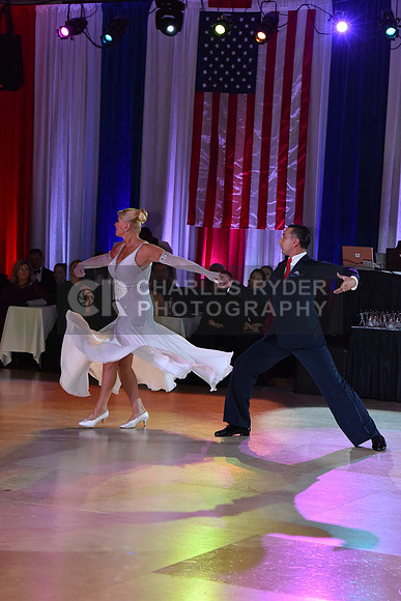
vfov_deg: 20.4
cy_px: 300
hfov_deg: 13.7
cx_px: 200
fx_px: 1670
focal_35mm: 100
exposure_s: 1/400
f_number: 5.6
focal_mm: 100
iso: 2500
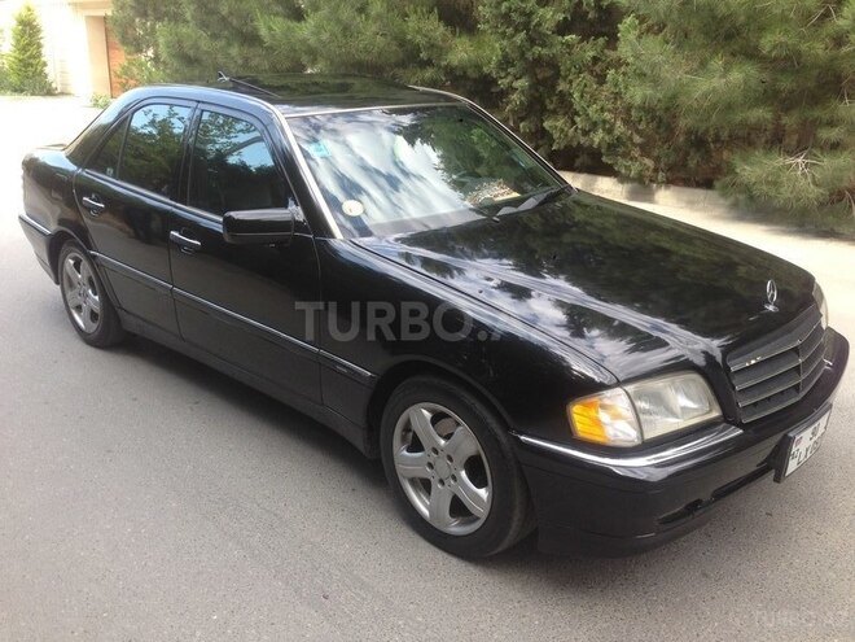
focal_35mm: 33
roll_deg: -0.4
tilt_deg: -17.7
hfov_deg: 55.4
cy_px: 321
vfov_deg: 42.9
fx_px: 815
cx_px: 428
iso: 50
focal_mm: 4.12
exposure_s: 1/193
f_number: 2.4
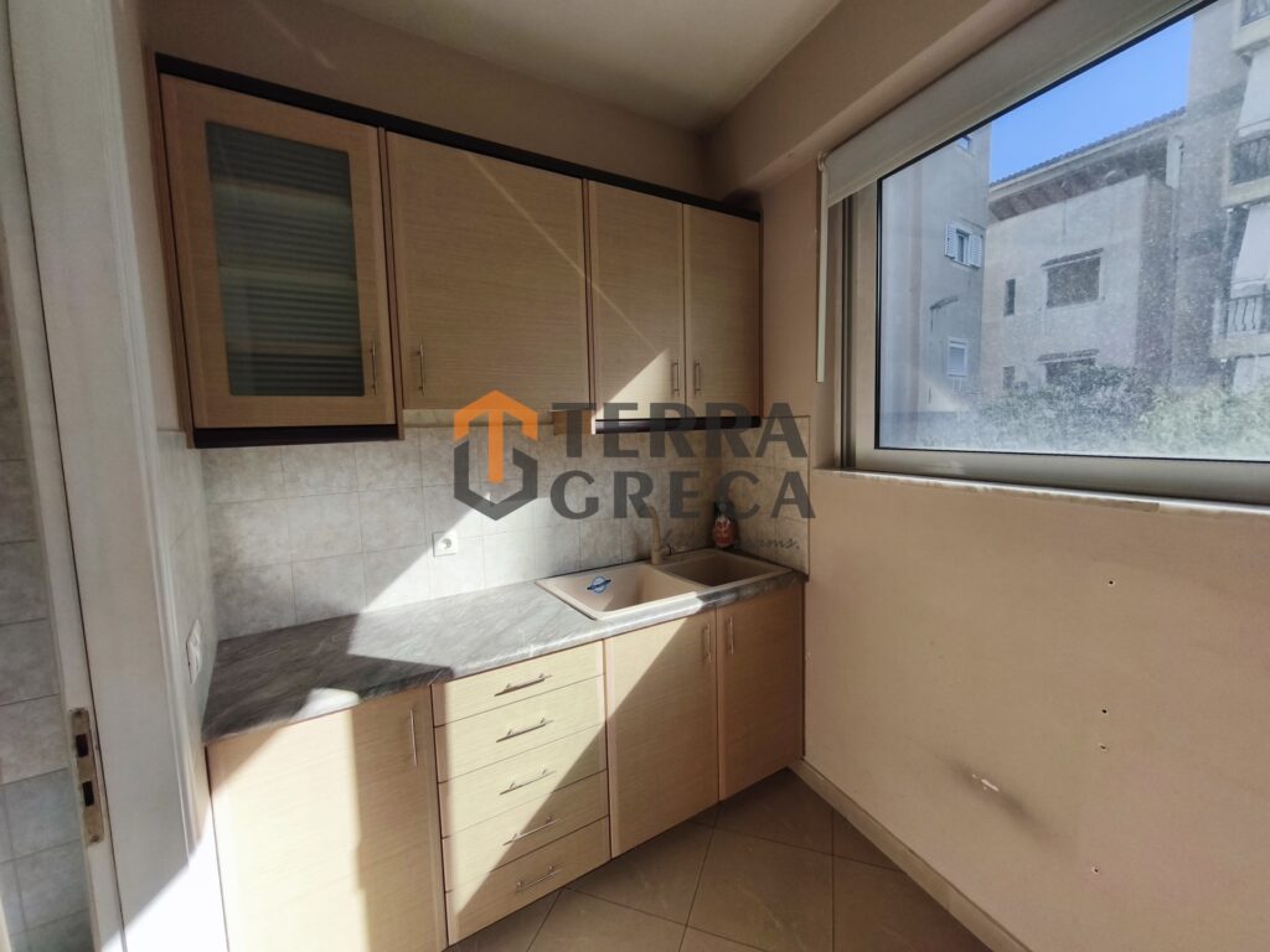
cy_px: 476
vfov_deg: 81.7
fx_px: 550
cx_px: 635
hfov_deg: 98.2
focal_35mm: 15
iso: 50
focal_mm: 1.91
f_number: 2.2
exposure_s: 1/794
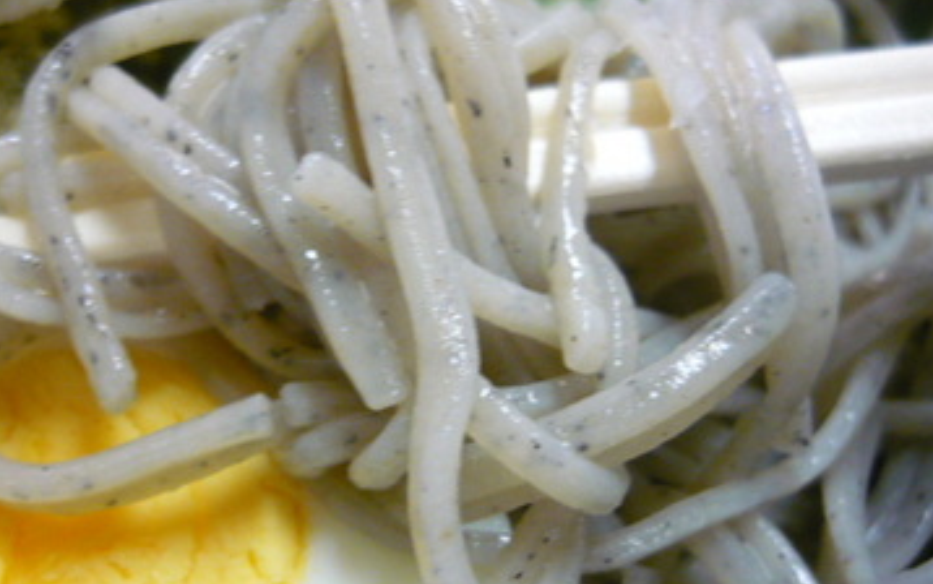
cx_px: 485
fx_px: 1043
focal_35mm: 41
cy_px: 312
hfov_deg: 48.2
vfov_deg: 31.3
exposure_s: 1/25
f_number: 2.8
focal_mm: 5.5
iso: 400
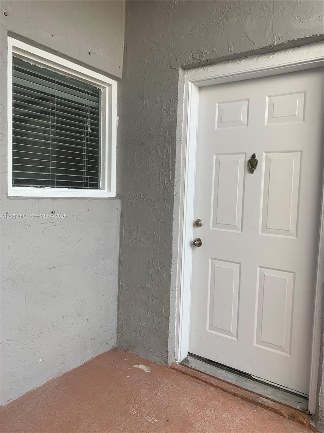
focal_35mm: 26
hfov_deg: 53.1
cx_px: 162
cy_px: 216
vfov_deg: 67.3
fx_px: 324
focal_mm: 4.25
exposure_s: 1/197
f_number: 1.8
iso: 25
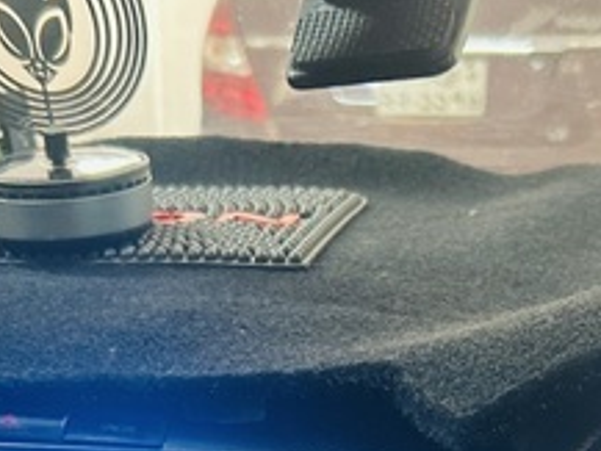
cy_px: 587
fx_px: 1668
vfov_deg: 14.7
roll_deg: +0.5
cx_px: 341
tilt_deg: -20.7
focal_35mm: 96
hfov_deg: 20.4
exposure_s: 1/30
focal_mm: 5.7
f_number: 1.5
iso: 640
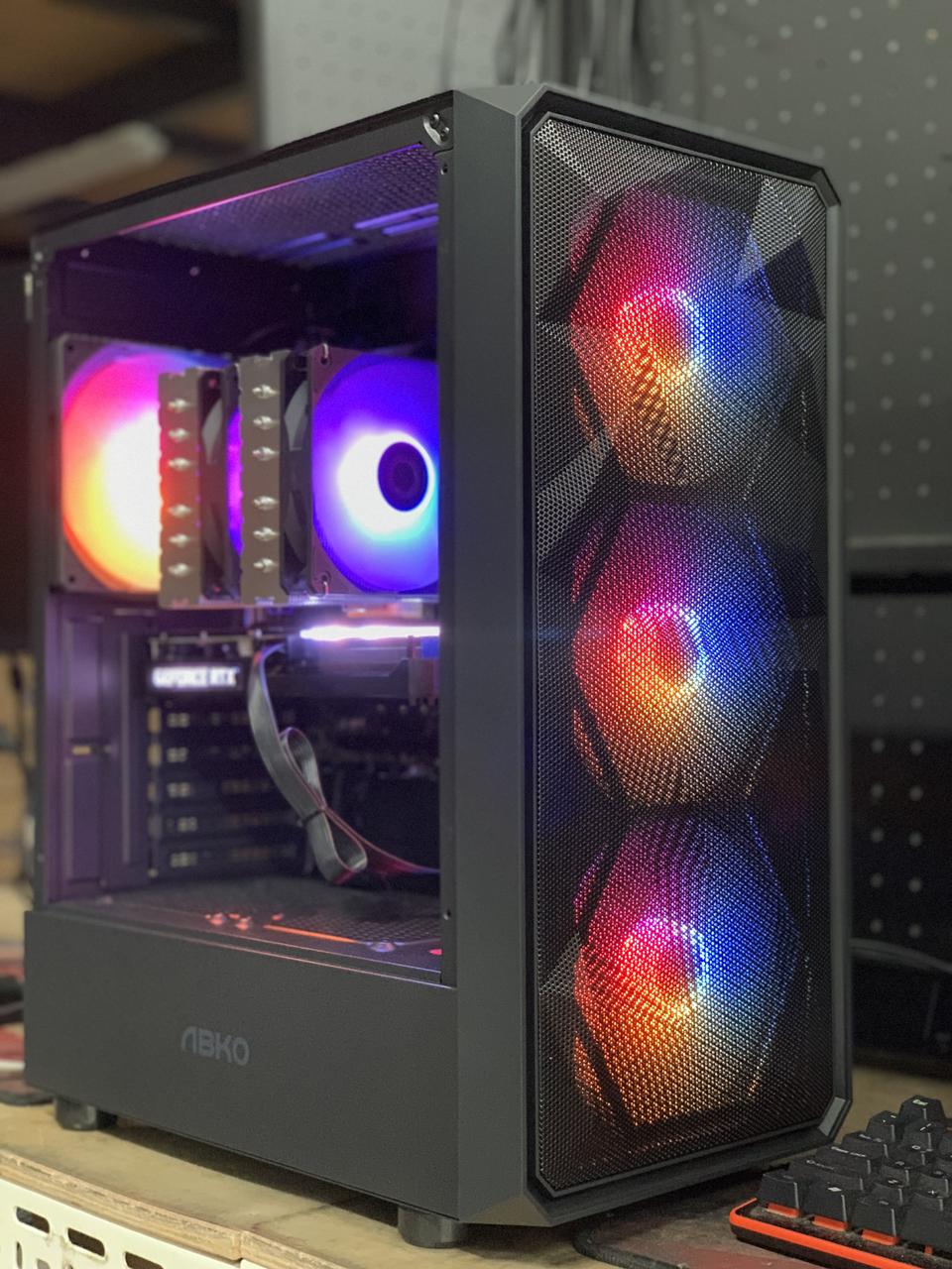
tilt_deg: +1.4
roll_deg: +1.2
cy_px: 634
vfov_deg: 36.8
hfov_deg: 28.0
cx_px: 476
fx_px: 1907
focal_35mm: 52
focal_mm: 6
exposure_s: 1/30
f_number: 2.4
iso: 640
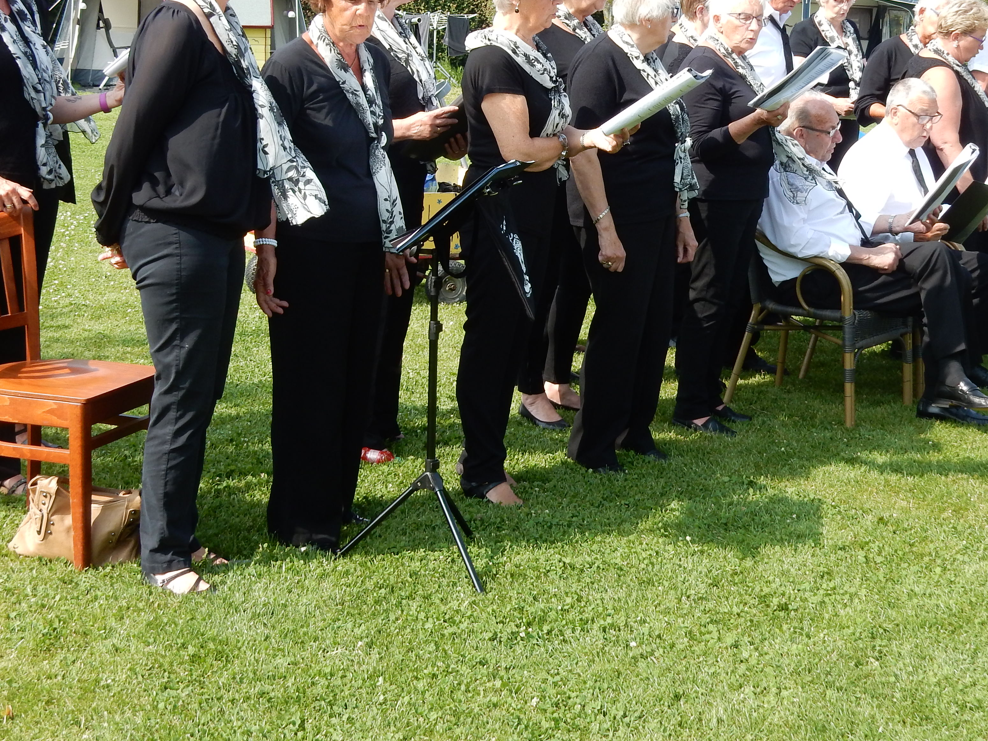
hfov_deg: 30.3
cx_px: 536
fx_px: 1827
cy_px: 191
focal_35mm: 64
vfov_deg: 22.7
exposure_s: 1/400
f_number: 4.2
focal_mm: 7.6
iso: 125
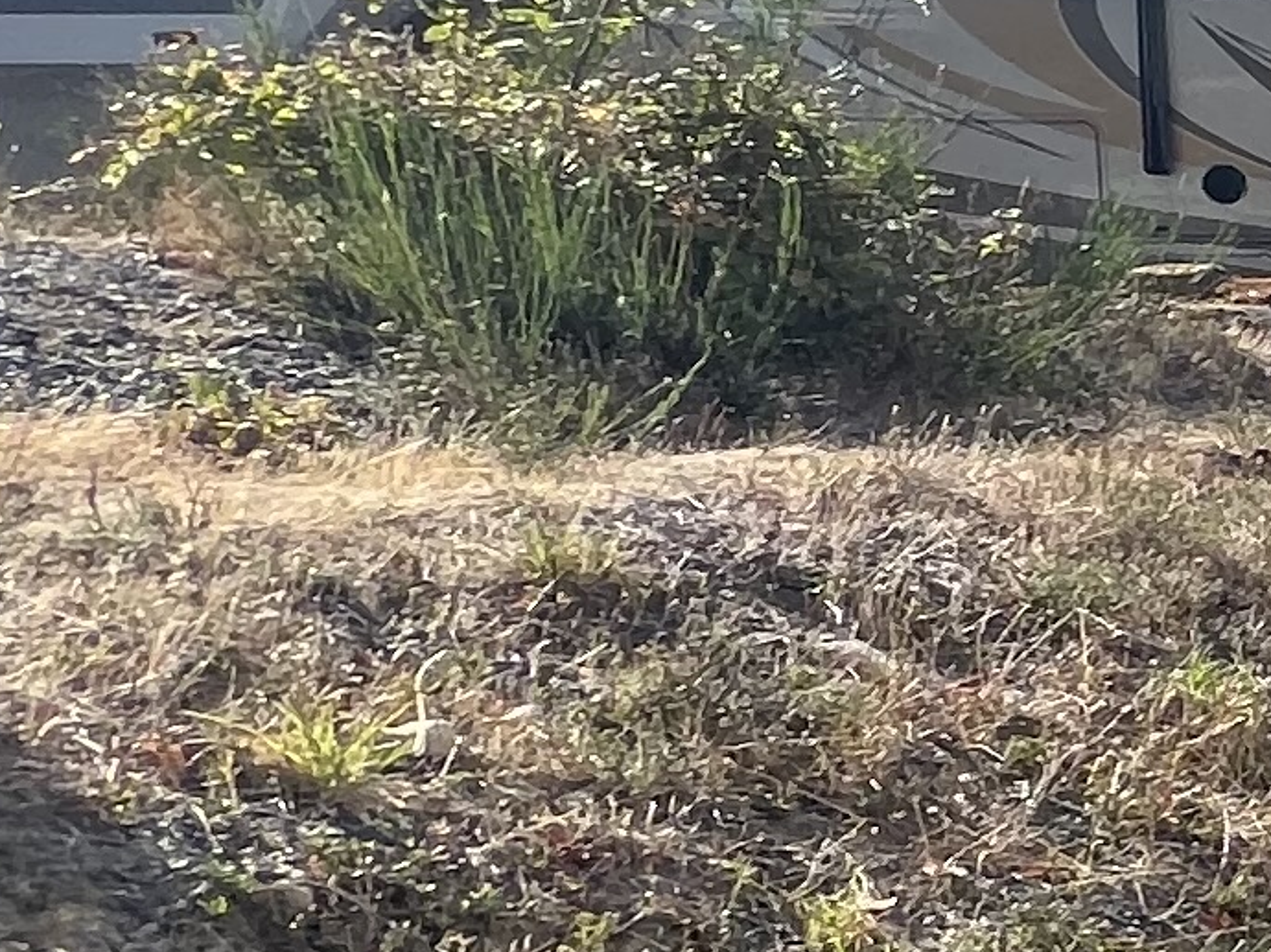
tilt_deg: -5.9
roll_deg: -2.3
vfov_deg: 19.4
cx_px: 3303
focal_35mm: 76
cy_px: 401
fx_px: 2790
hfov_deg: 13.7
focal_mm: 1.57
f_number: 1.8
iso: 32
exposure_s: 1/547
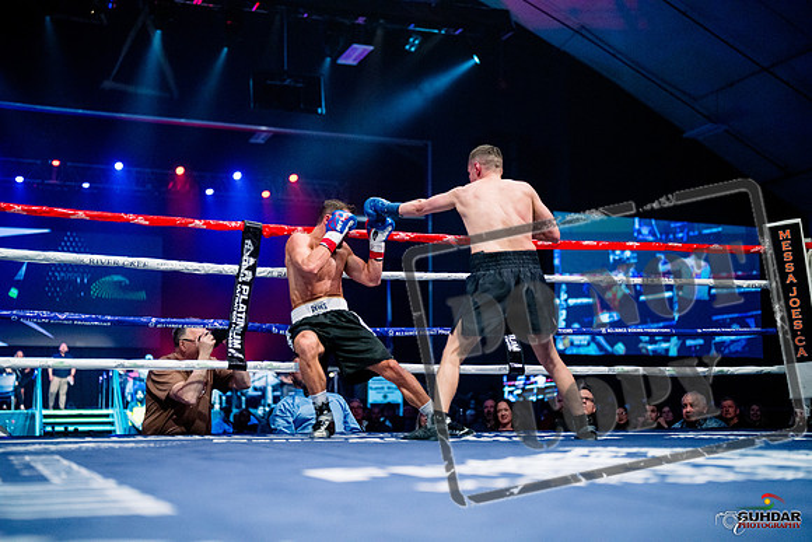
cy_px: 271
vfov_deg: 27.0
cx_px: 406
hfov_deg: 39.6
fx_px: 1128
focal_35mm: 50
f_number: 1.4
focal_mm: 50
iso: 6400
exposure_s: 1/1600
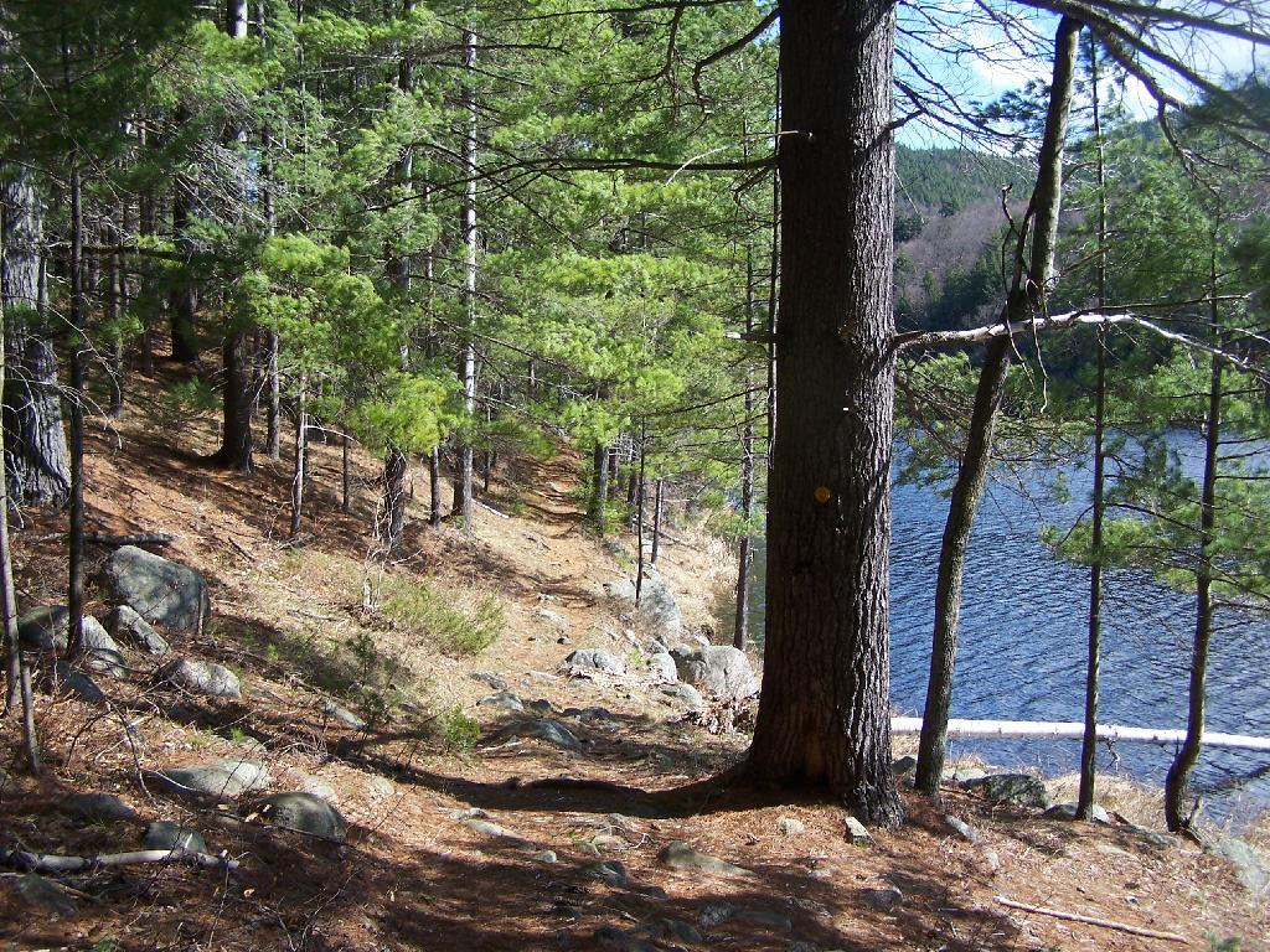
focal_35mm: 38
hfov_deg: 49.0
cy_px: 476
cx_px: 635
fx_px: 1394
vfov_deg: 37.7
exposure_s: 1/500
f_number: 2.8
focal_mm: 6.3
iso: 80
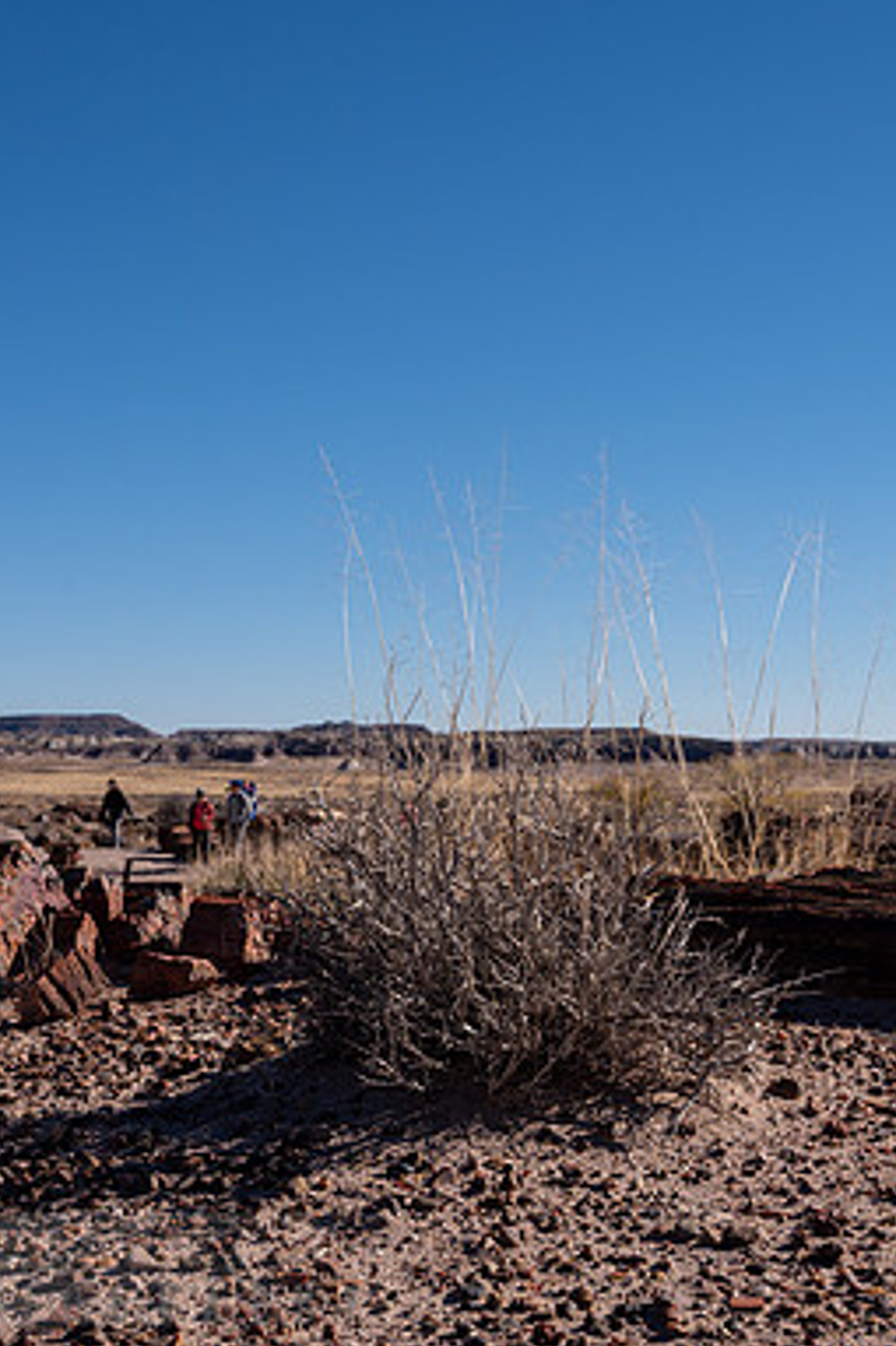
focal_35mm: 54
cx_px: 447
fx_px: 2018
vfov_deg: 36.8
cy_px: 749
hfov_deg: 25.0
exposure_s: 1/640
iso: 200
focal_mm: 32
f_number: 9
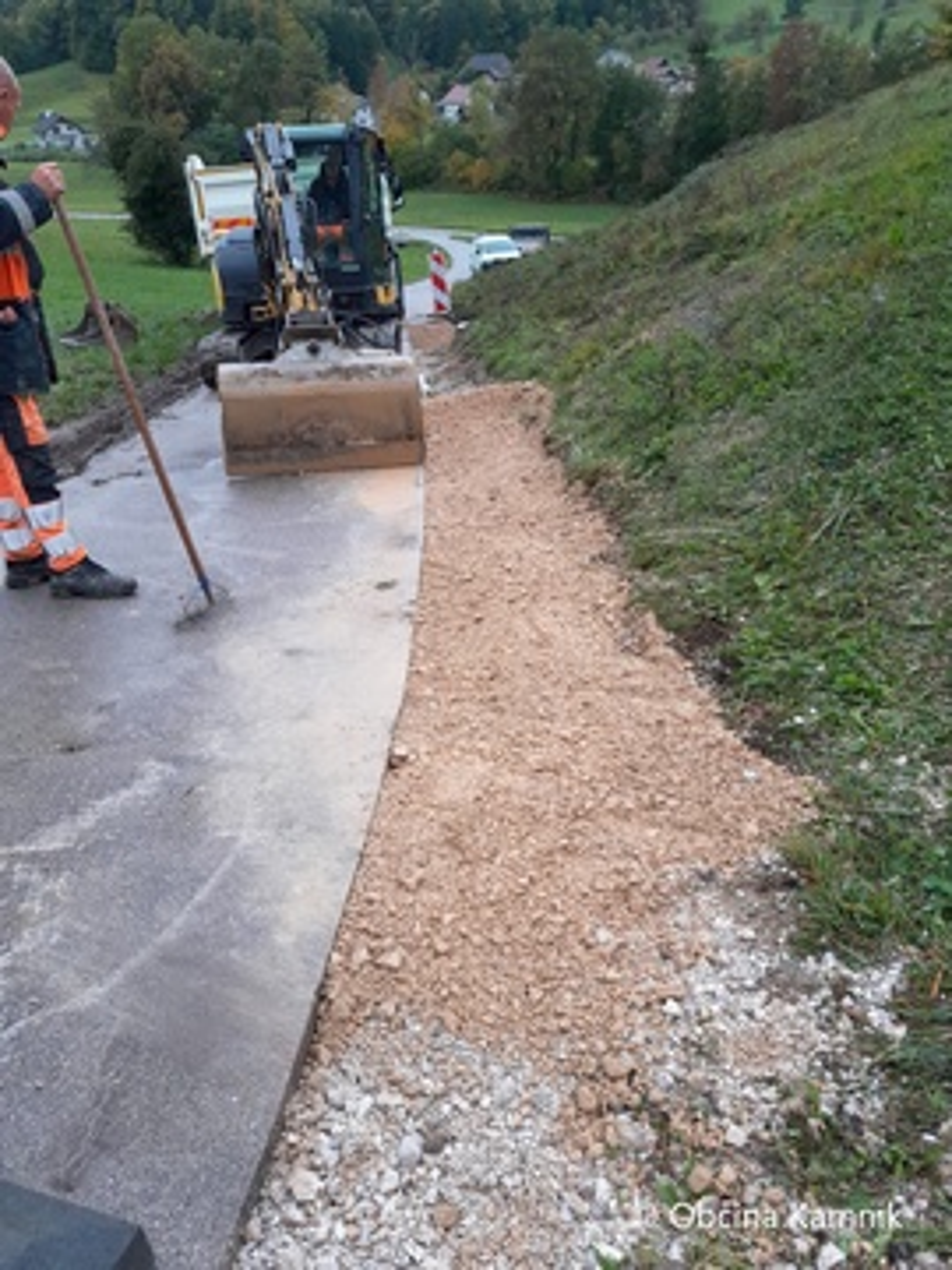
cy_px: 635
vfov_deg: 67.3
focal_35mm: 26
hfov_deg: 53.1
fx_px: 953
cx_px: 476
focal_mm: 4
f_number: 1.8
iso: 50
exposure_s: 1/100
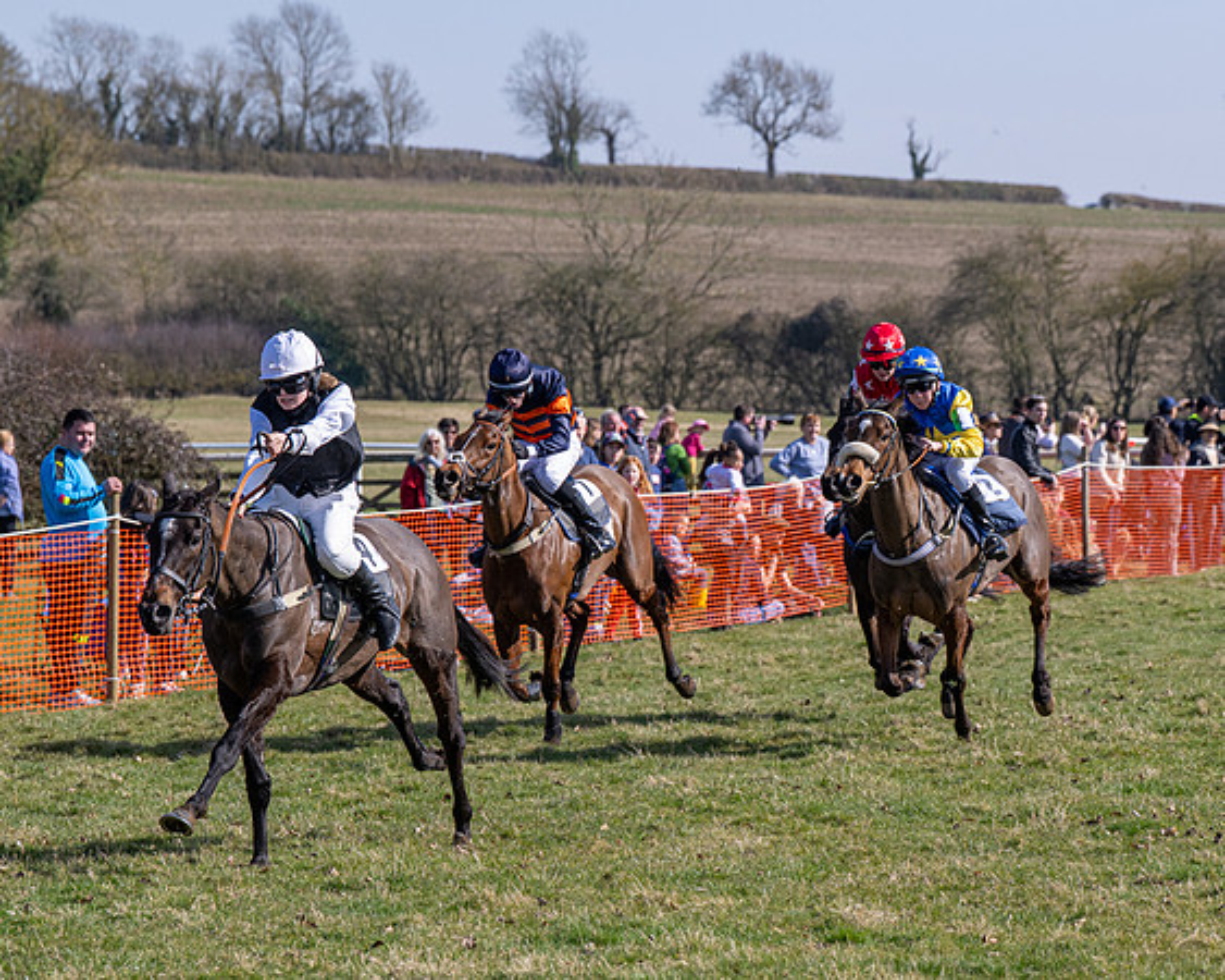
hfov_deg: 11.2
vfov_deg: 8.9
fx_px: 6258
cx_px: 484
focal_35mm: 173
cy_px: 573
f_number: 5
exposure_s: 1/1600
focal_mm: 105
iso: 200
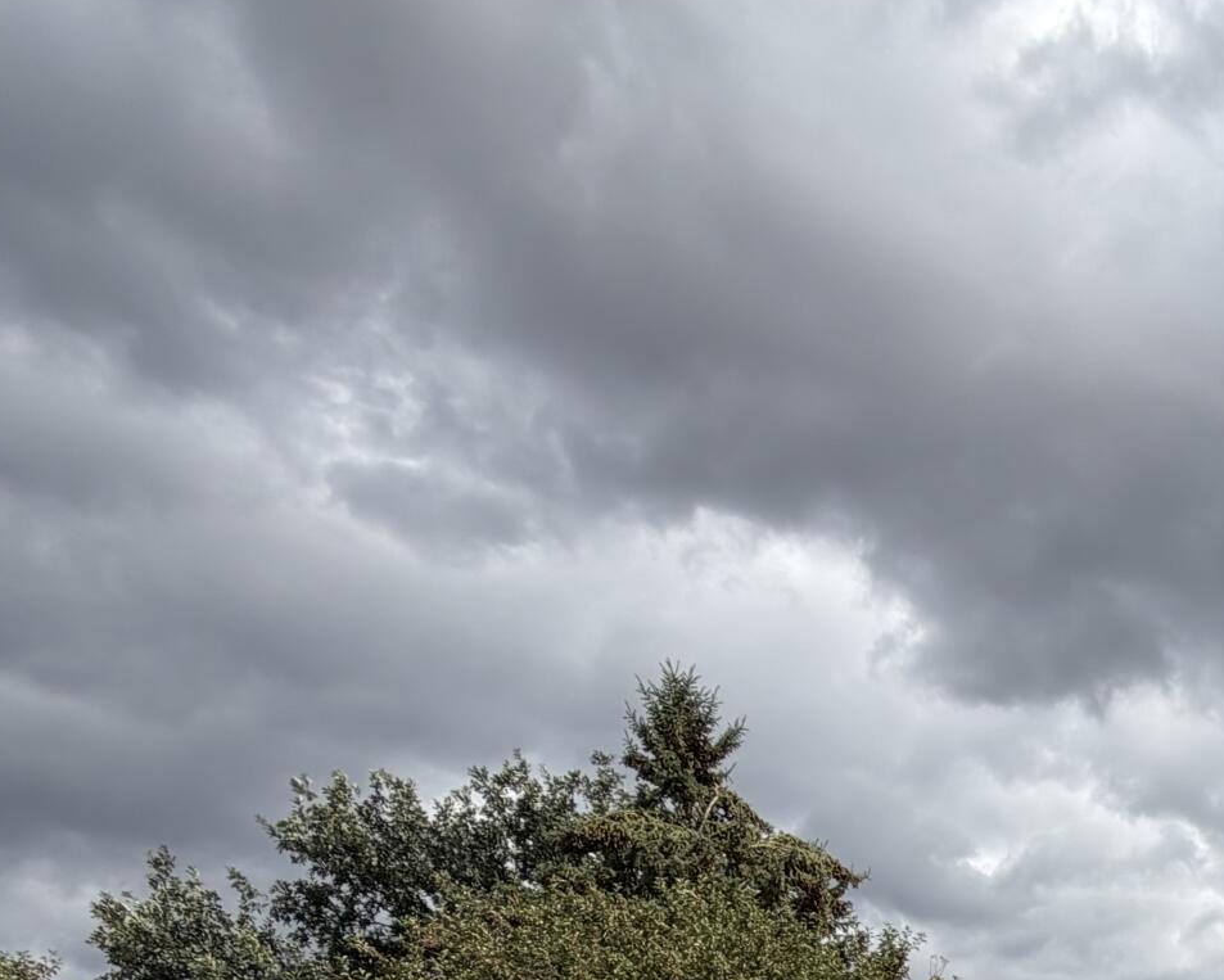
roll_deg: +0.2
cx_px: 1381
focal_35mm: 43
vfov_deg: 26.4
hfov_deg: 35.8
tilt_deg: -2.5
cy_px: 1430
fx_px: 1558
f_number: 2.2
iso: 20
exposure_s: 1/1125
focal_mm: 2.22
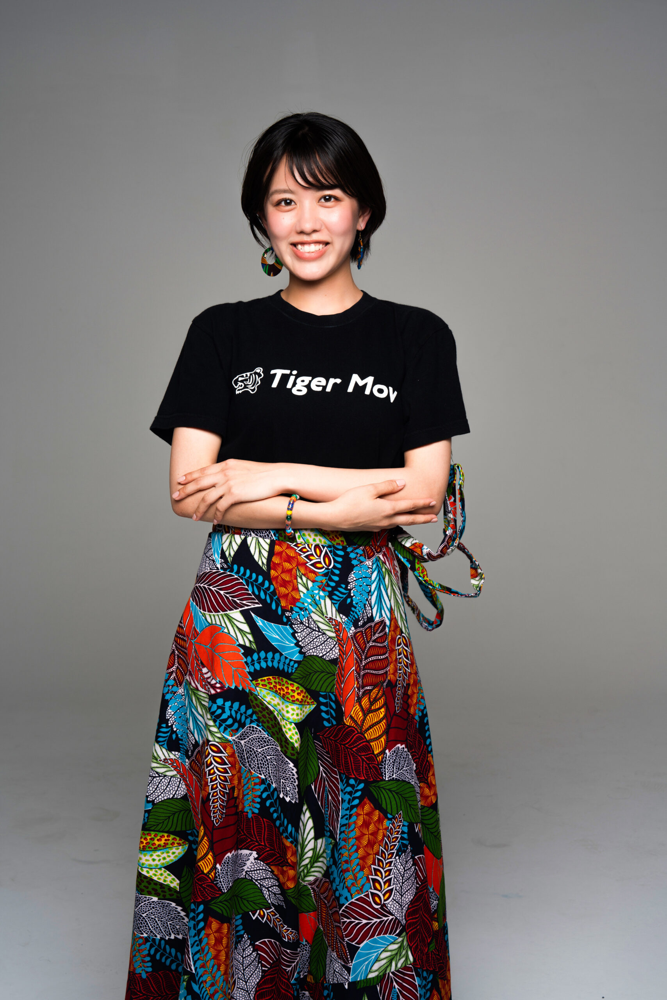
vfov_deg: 33.9
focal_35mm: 59
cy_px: 500
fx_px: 1639
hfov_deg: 23.0
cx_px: 334
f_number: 8
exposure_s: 1/125
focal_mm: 59
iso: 64
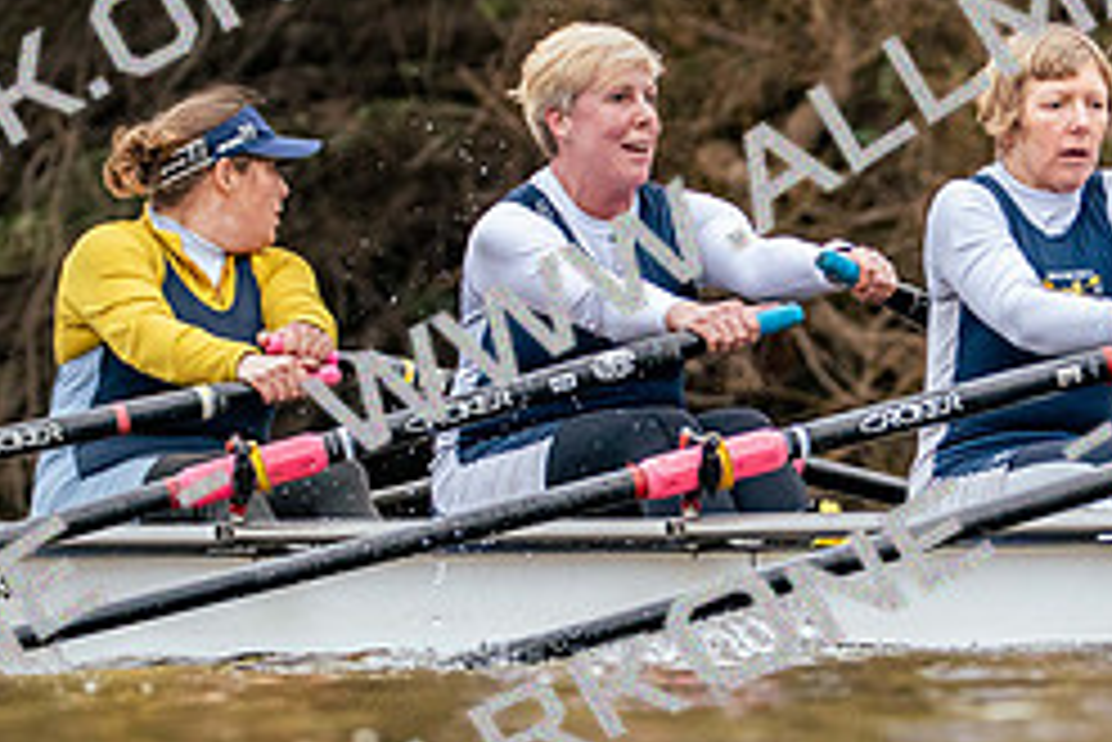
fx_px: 24725
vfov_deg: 1.7
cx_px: 860
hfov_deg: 2.6
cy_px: 465
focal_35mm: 800
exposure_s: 1/1600
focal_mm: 341
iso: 4000
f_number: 6.3
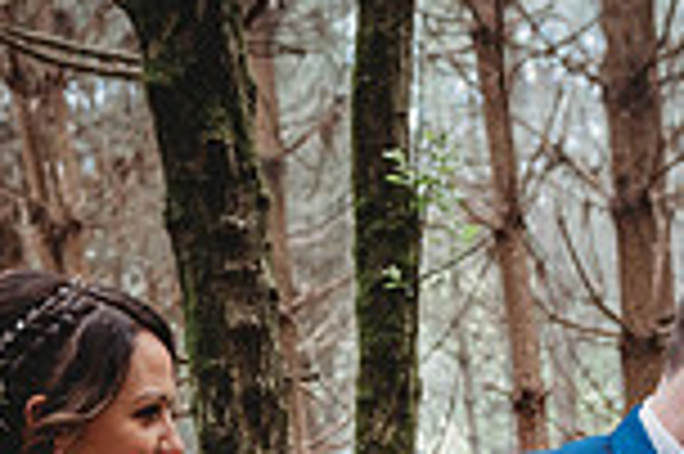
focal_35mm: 107
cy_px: 852
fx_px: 2031
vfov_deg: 11.7
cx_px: 500
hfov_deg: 19.0
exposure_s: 1/200
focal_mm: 28
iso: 900
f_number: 3.5
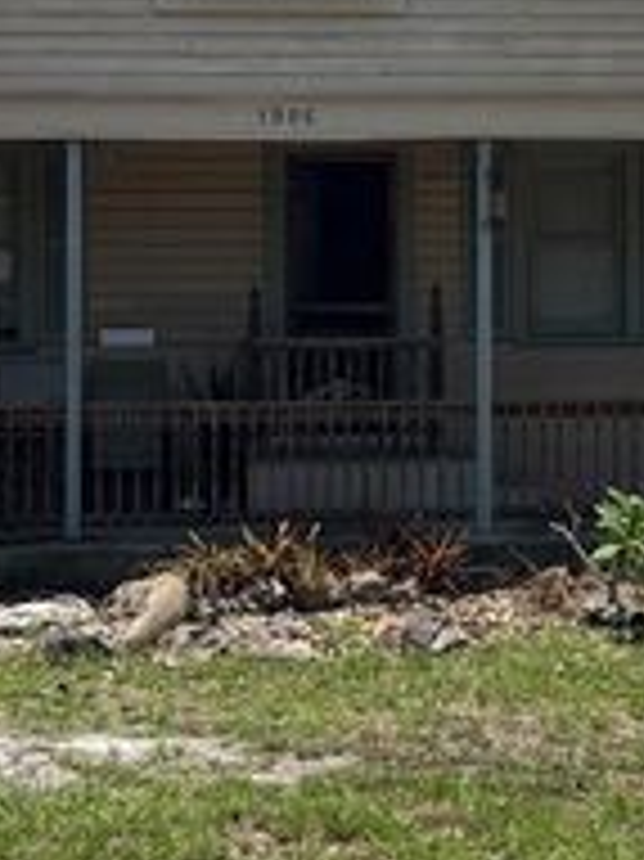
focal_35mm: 91
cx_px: 441
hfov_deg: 16.2
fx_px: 2260
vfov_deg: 21.4
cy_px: 245
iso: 50
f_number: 1.6
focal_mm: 5.96
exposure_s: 1/3021
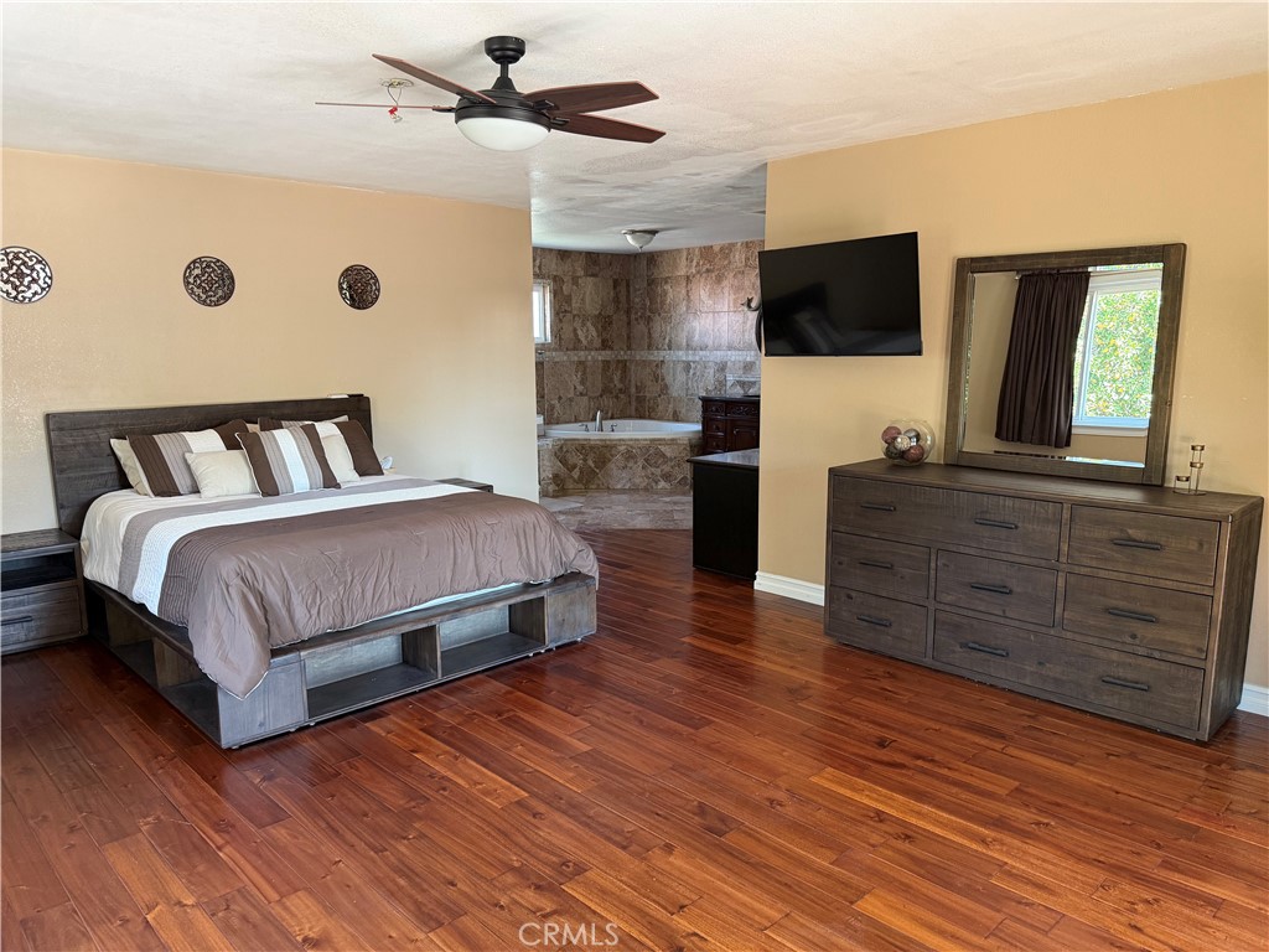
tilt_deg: -8.9
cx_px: 634
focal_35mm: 24
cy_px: 476
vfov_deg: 56.8
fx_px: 880
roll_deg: +0.8
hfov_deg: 71.6
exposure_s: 1/60
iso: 250
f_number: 1.78
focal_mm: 6.76
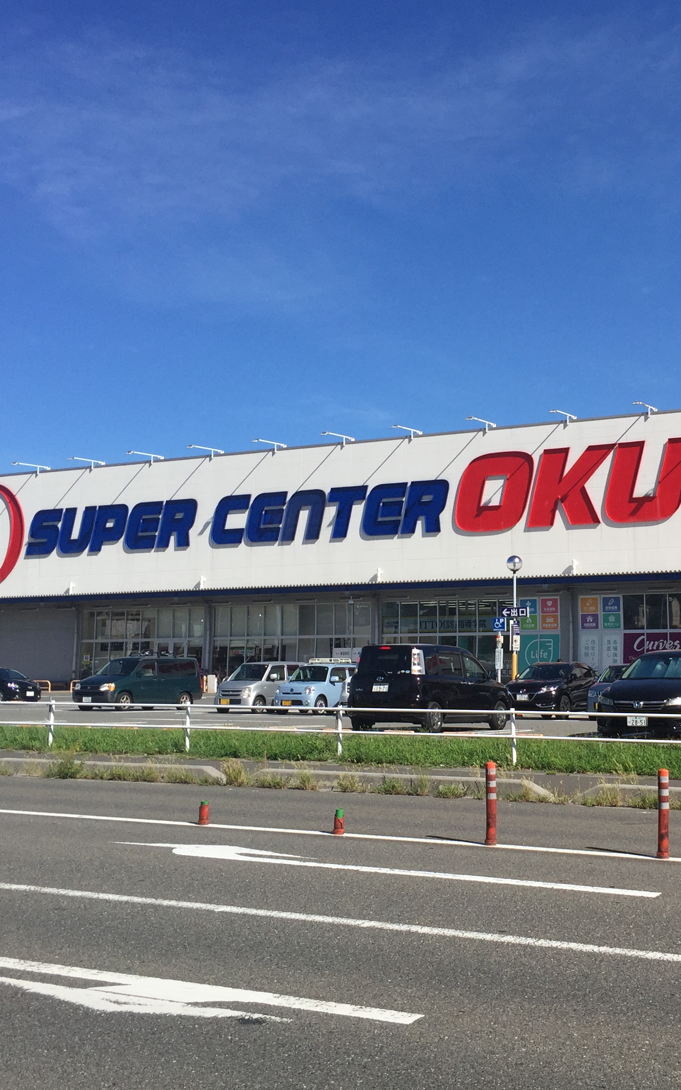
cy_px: 532
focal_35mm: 42
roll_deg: +0.9
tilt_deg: +5.6
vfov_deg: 47.2
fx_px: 1247
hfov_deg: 30.3
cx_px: 448
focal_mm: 4.15
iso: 32
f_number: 2.2
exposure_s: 1/3300
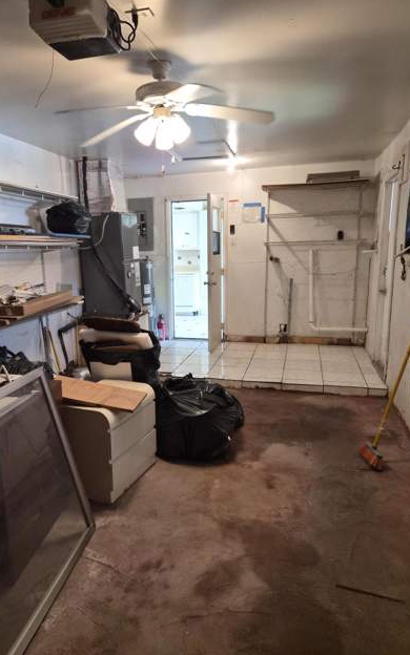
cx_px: 170
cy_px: 330
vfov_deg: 72.5
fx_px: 447
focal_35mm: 25
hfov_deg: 49.1
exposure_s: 1/120
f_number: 1.8
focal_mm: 5.4
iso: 400
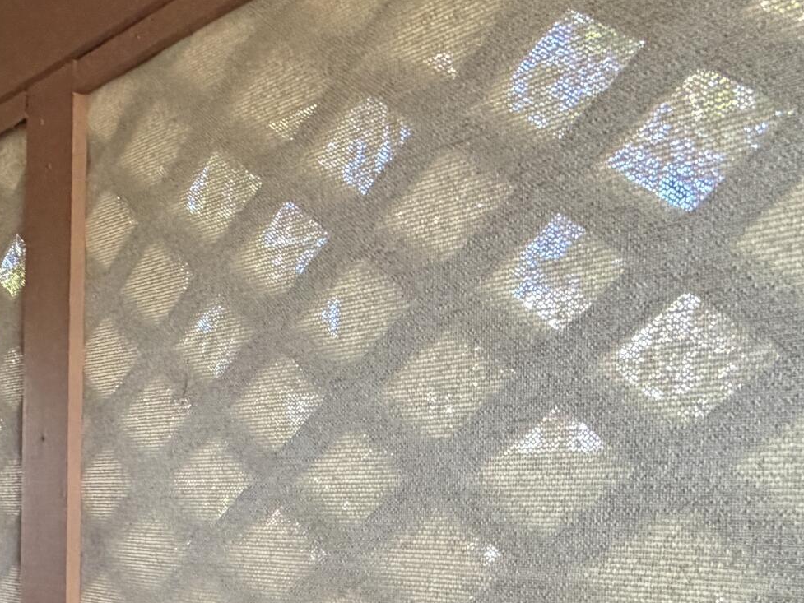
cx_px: -393
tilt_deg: -0.6
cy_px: 515
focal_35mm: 43
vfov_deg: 32.3
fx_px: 999
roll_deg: -0.3
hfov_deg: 28.7
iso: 320
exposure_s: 1/70
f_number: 2.2
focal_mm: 2.22
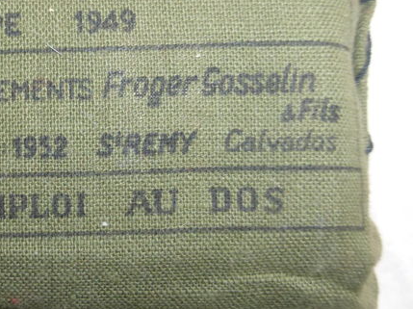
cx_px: 16
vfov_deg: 25.9
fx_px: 668
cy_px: 105
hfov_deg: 32.1
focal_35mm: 56
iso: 250
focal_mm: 4.3
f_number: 3.3
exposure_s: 1/60
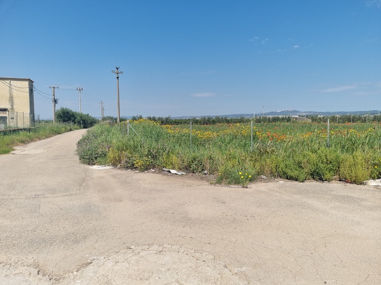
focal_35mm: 26
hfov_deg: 67.3
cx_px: 190
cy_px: 142
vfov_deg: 53.1
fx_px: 286
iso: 50
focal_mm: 5.4
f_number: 1.8
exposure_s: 1/4695
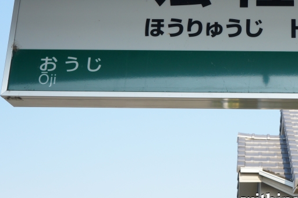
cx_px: 262
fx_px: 703
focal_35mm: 85
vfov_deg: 15.9
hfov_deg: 23.4
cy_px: 23
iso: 200
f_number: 8
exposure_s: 1/250
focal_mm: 29
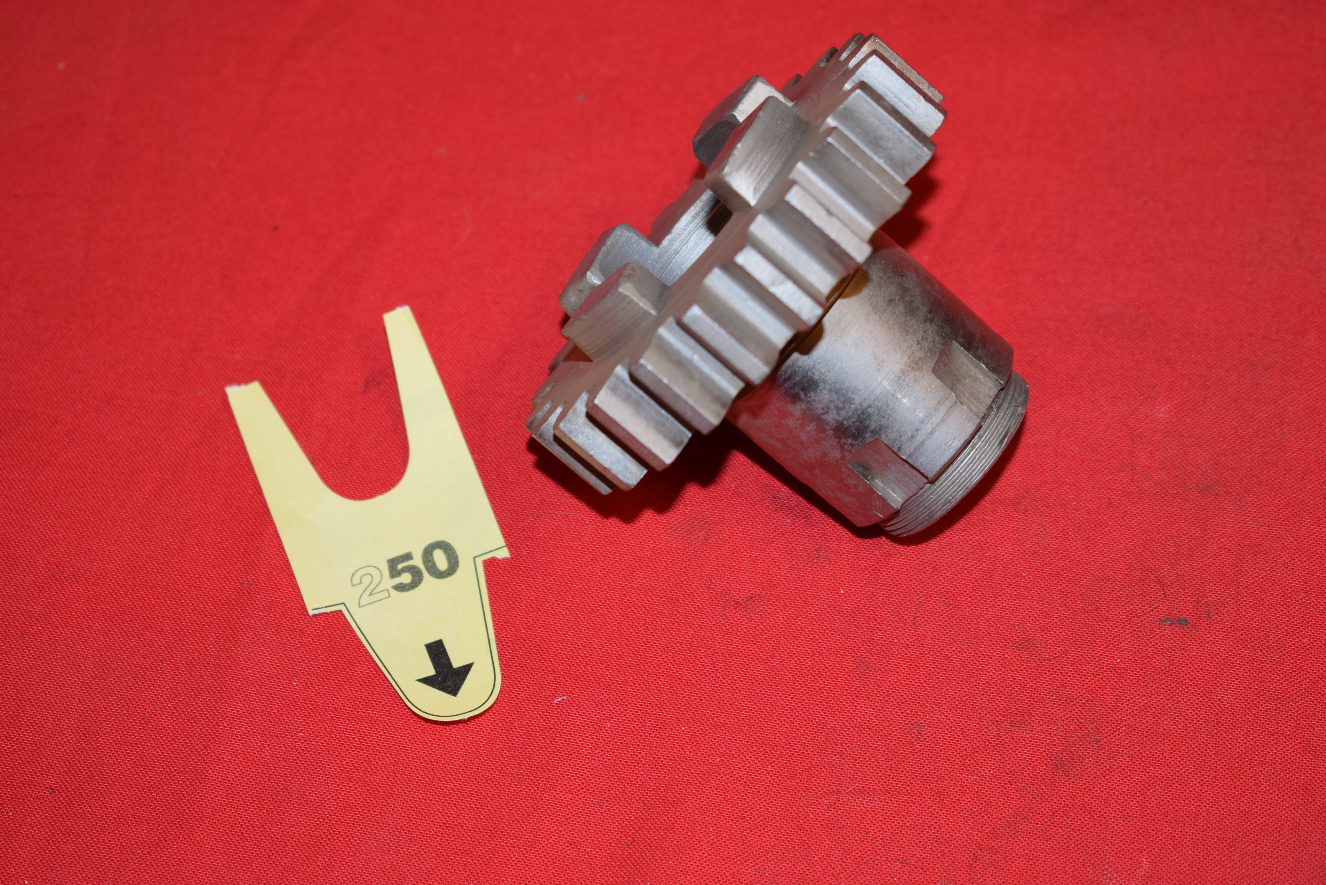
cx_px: 663
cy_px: 442
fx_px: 3039
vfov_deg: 16.6
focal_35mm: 82
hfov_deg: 24.6
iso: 640
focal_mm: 55
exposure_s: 1/125
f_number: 5.6
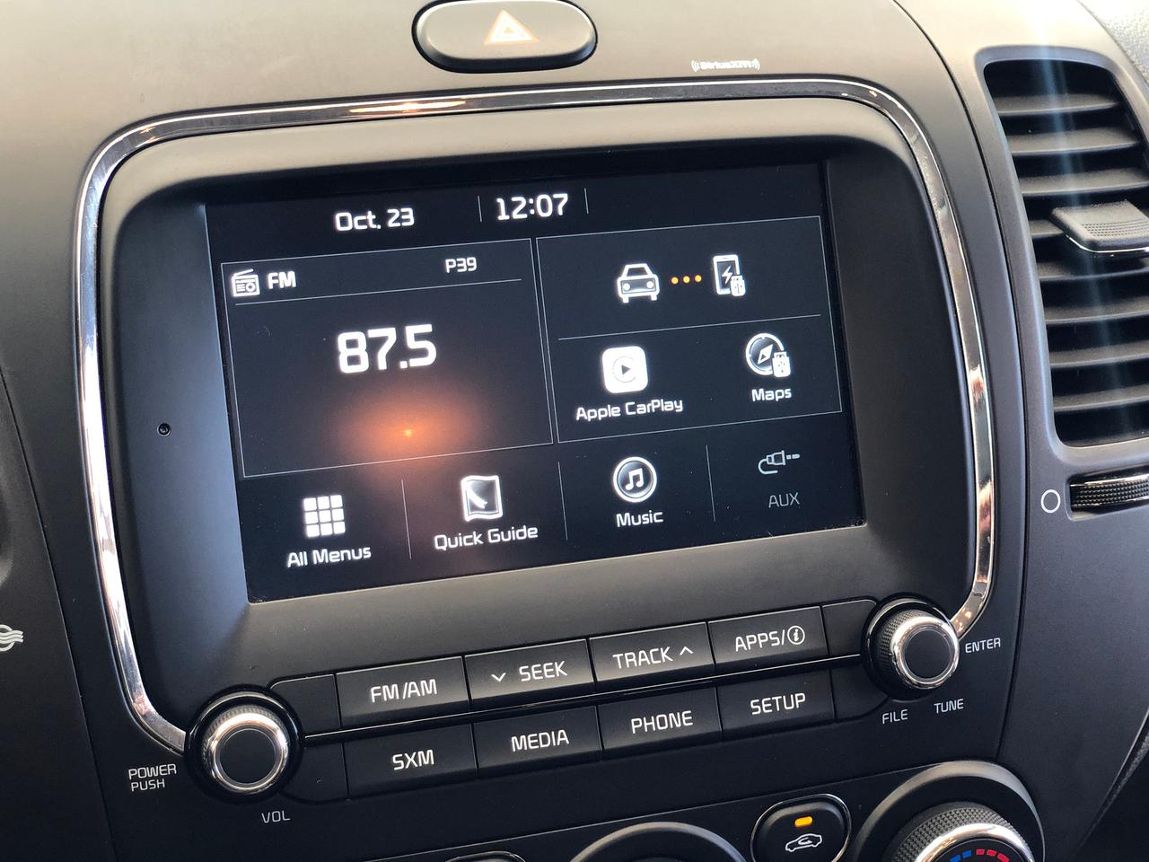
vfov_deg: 28.0
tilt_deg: -24.4
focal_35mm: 52
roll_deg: -2.5
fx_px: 1726
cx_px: 574
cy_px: 431
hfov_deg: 36.8
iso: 125
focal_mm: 6
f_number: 2.4
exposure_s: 1/30
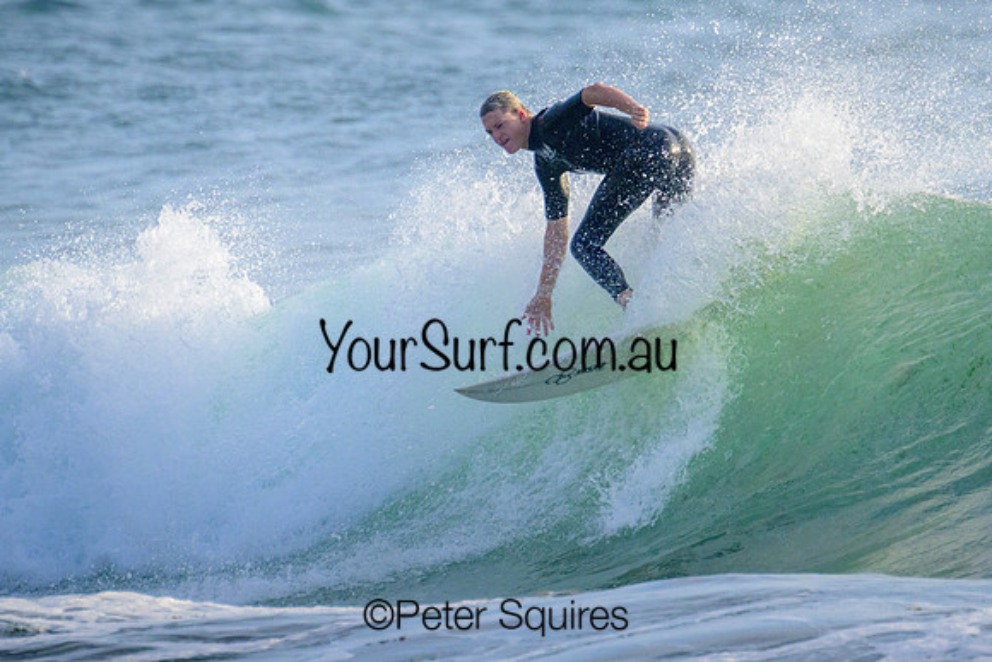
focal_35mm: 1096
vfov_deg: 1.3
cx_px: 585
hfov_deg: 1.9
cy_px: 261
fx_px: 30200
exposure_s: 1/2000
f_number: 13
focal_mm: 800
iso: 2500
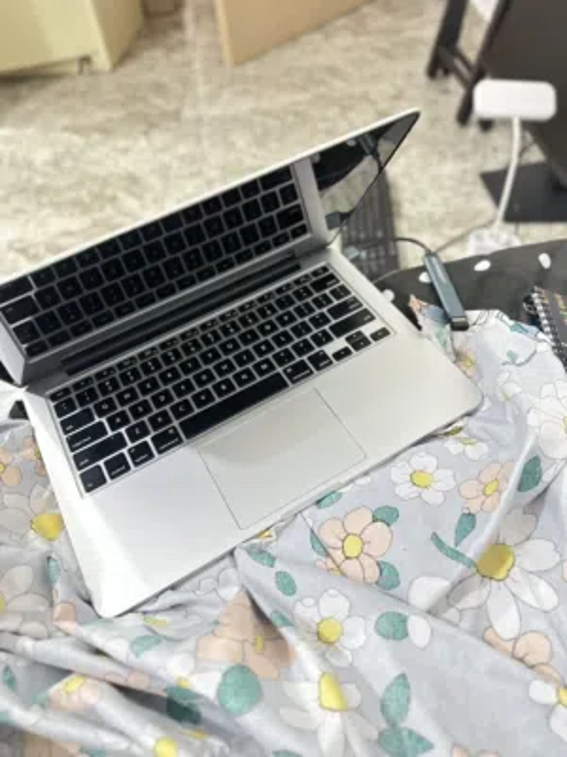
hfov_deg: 56.8
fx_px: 524
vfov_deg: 71.6
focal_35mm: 24
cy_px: 378
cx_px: 284
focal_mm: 6.86
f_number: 1.78
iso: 1000
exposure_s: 1/25
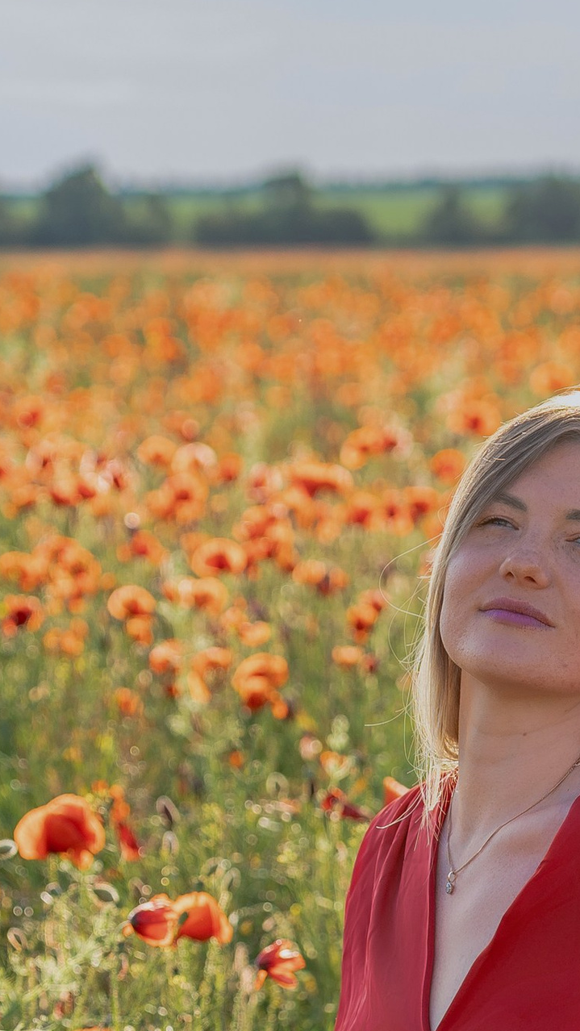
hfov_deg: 6.3
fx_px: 5249
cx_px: 654
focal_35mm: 192
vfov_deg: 11.1
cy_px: 1030
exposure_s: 1/800
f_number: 3.2
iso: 125
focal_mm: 61
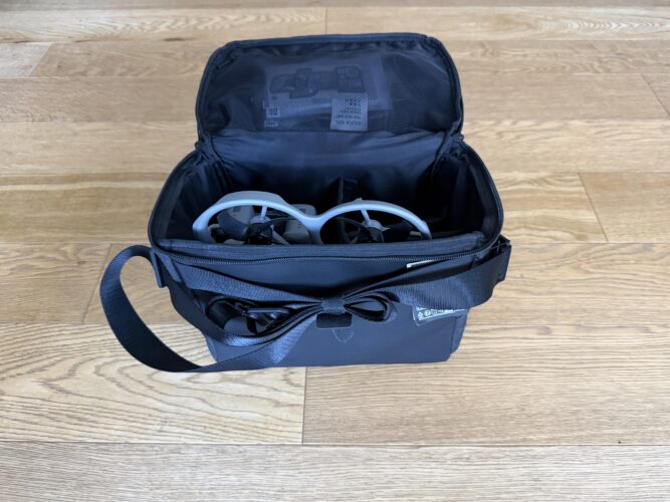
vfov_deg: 56.8
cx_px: 335
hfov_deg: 71.6
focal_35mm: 24
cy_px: 251
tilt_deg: -51.6
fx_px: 464
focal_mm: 6.76
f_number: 1.78
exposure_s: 1/60
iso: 800
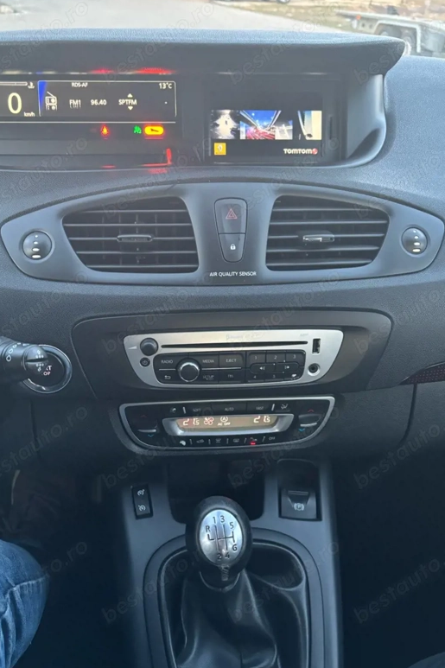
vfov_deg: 65.5
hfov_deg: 46.3
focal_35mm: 28
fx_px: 519
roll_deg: -3.6
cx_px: 200
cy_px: 334
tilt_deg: -35.1
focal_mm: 5.96
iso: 640
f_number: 1.6
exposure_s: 1/40
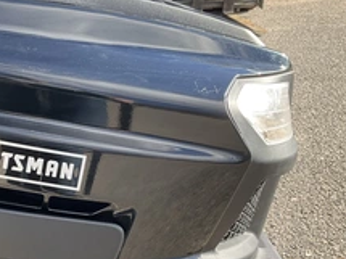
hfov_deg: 34.3
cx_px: 61
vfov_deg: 26.7
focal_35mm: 54
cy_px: 190
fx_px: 539
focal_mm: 3
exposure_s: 1/346
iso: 25
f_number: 1.8
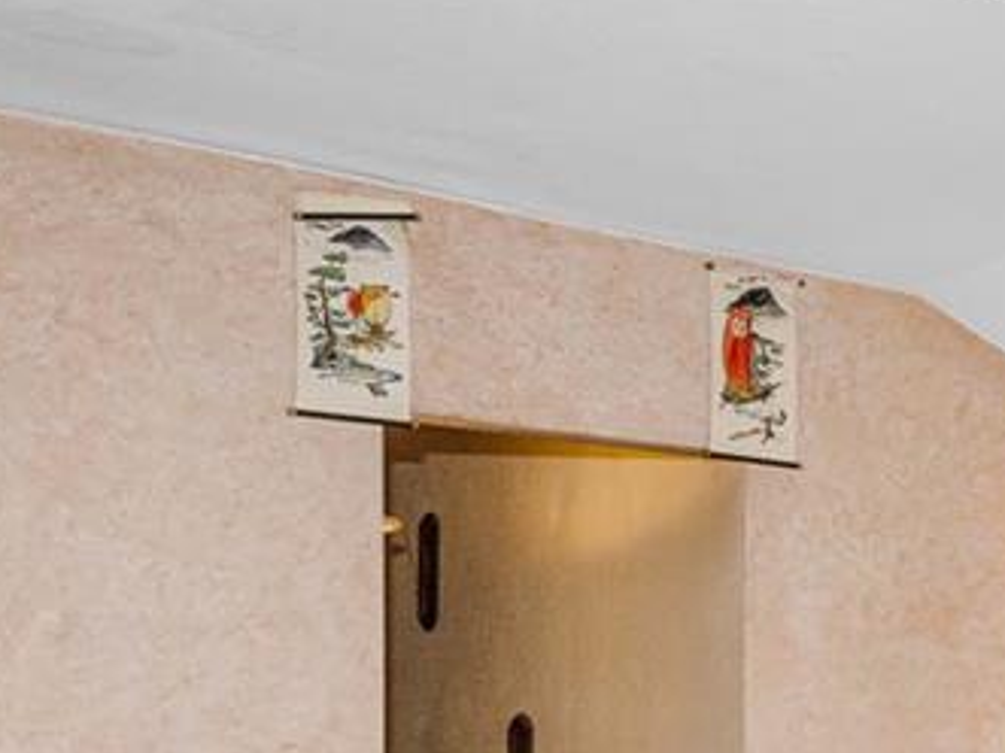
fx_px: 1886
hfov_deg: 25.7
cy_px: 771
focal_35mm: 65
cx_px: 1293
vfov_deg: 21.7
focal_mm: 14
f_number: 8
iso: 320
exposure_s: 1/50
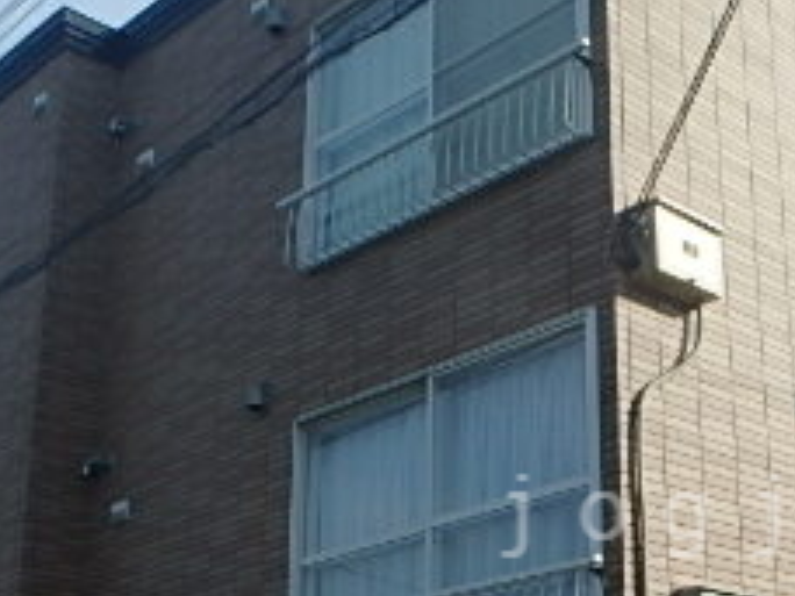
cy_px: 516
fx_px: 1355
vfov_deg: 24.2
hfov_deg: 31.0
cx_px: 739
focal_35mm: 59
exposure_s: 1/500
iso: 125
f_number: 6
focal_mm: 3.7
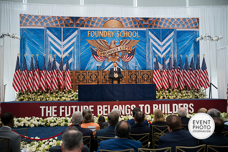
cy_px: 76
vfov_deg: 37.9
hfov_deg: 54.4
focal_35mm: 35
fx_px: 222
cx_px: 114
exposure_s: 1/320
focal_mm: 35
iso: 320
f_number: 2.8
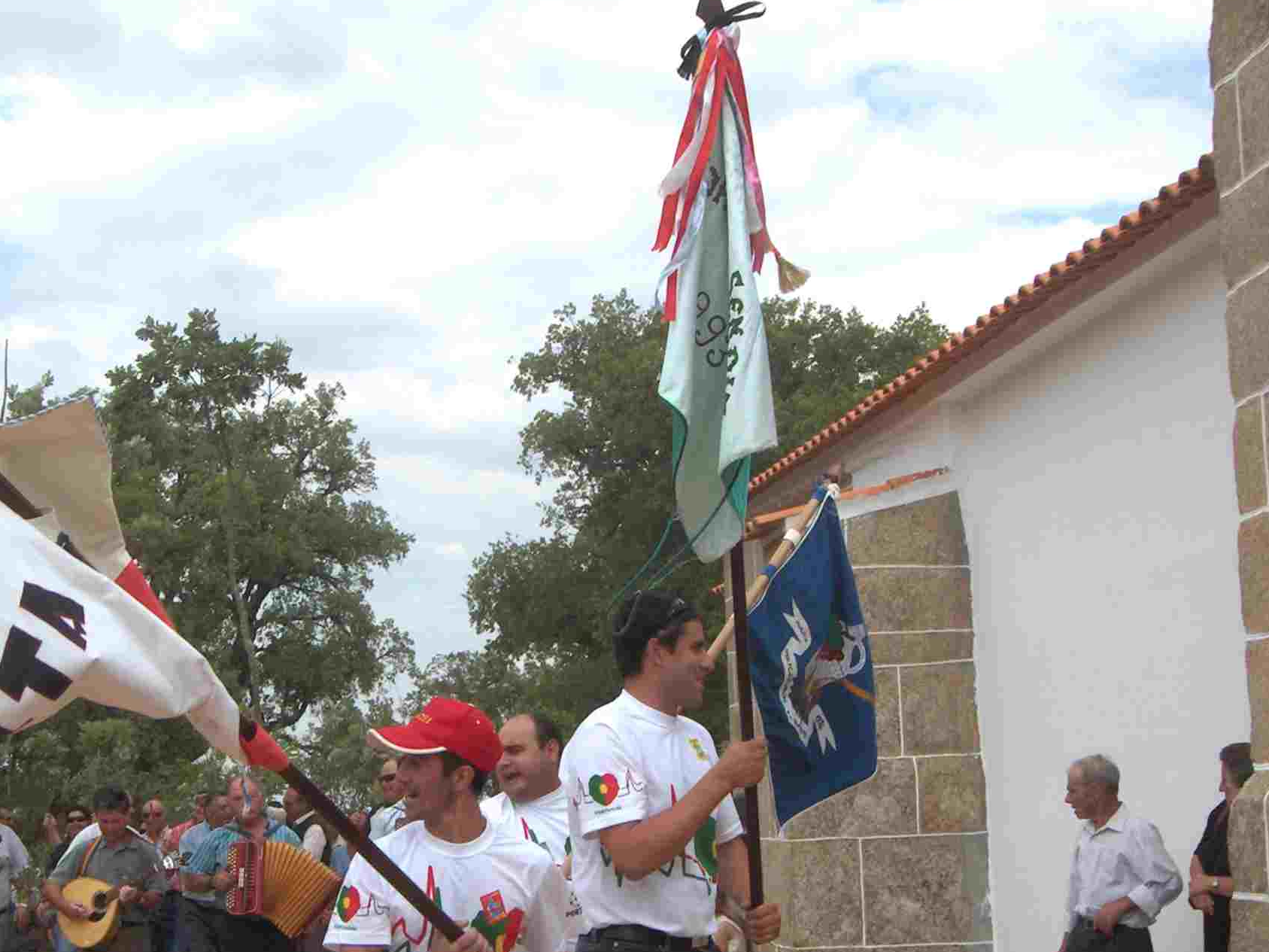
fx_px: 2199
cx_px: 480
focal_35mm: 60
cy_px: 578
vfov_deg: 24.4
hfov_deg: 32.0
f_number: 4.8
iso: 100
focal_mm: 8
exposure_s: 1/763
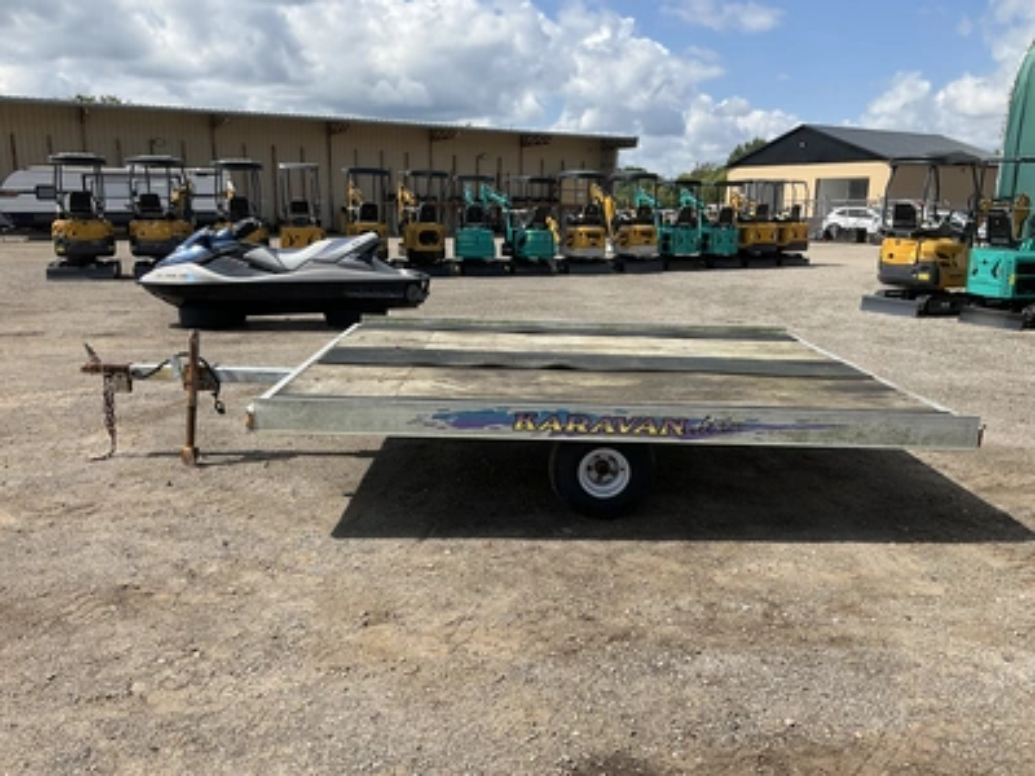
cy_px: 388
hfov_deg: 61.7
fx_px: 867
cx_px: 518
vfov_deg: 48.2
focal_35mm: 29
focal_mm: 3
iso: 25
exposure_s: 1/1912
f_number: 1.8
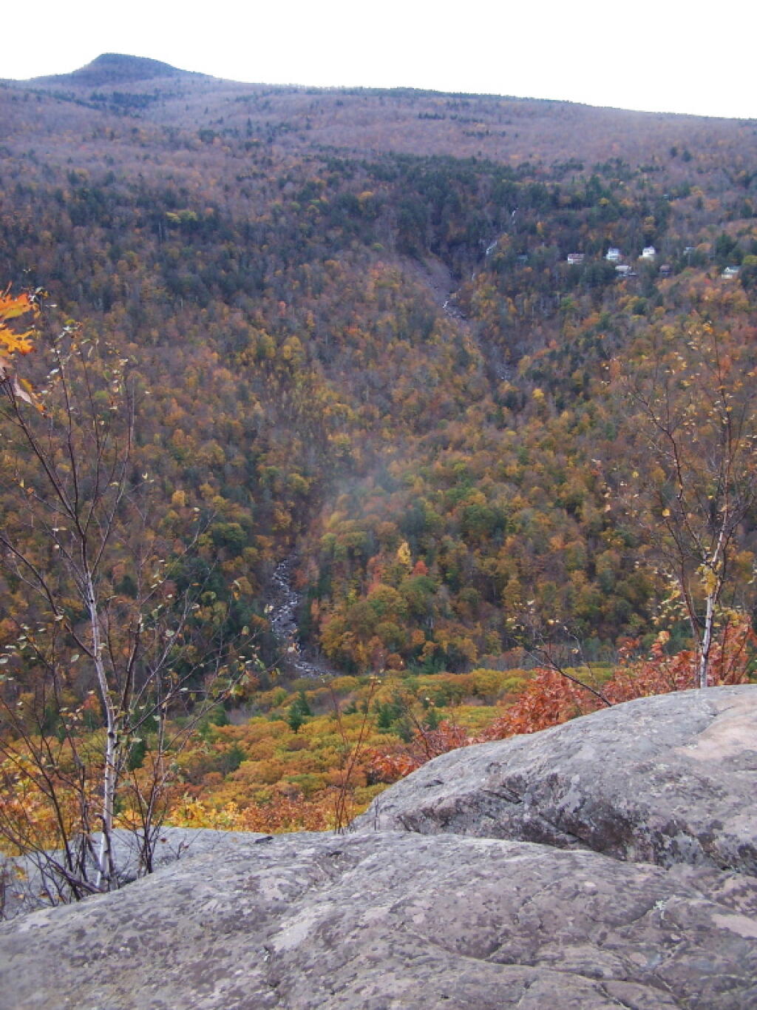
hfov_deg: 37.7
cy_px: 505
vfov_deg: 49.0
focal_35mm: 38
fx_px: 1108
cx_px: 378
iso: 80
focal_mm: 6.3
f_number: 2.8
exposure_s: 1/250
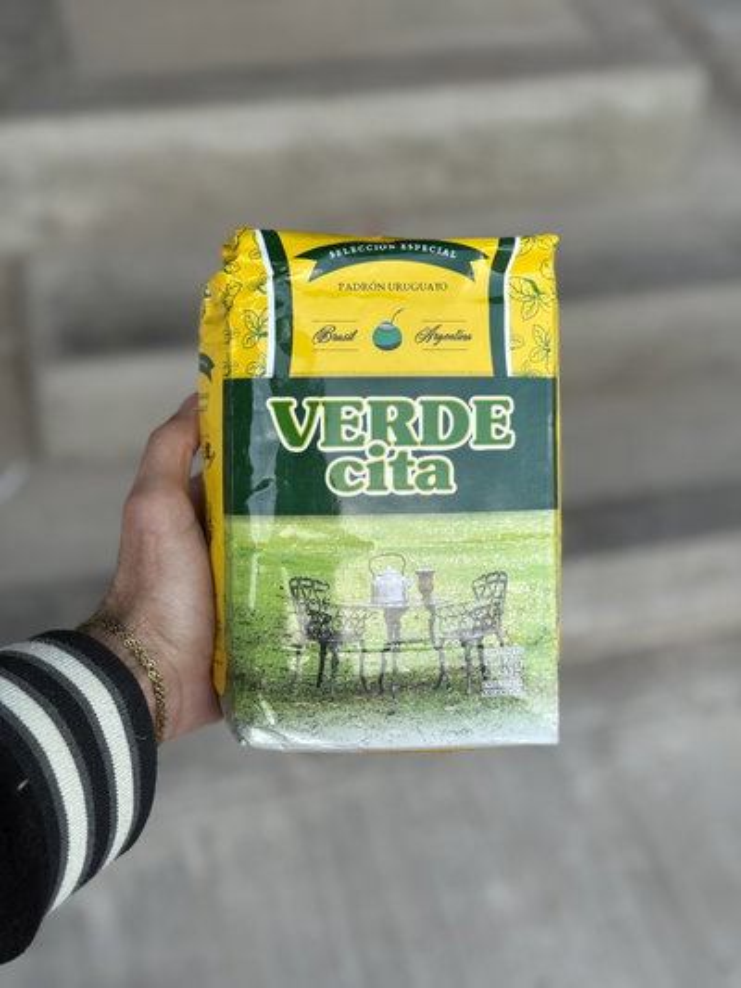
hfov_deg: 30.3
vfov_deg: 39.6
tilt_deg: -41.5
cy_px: 494
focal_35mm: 48
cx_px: 370
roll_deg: -4.5
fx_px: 1369
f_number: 1.78
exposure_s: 1/145
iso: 64
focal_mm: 6.76
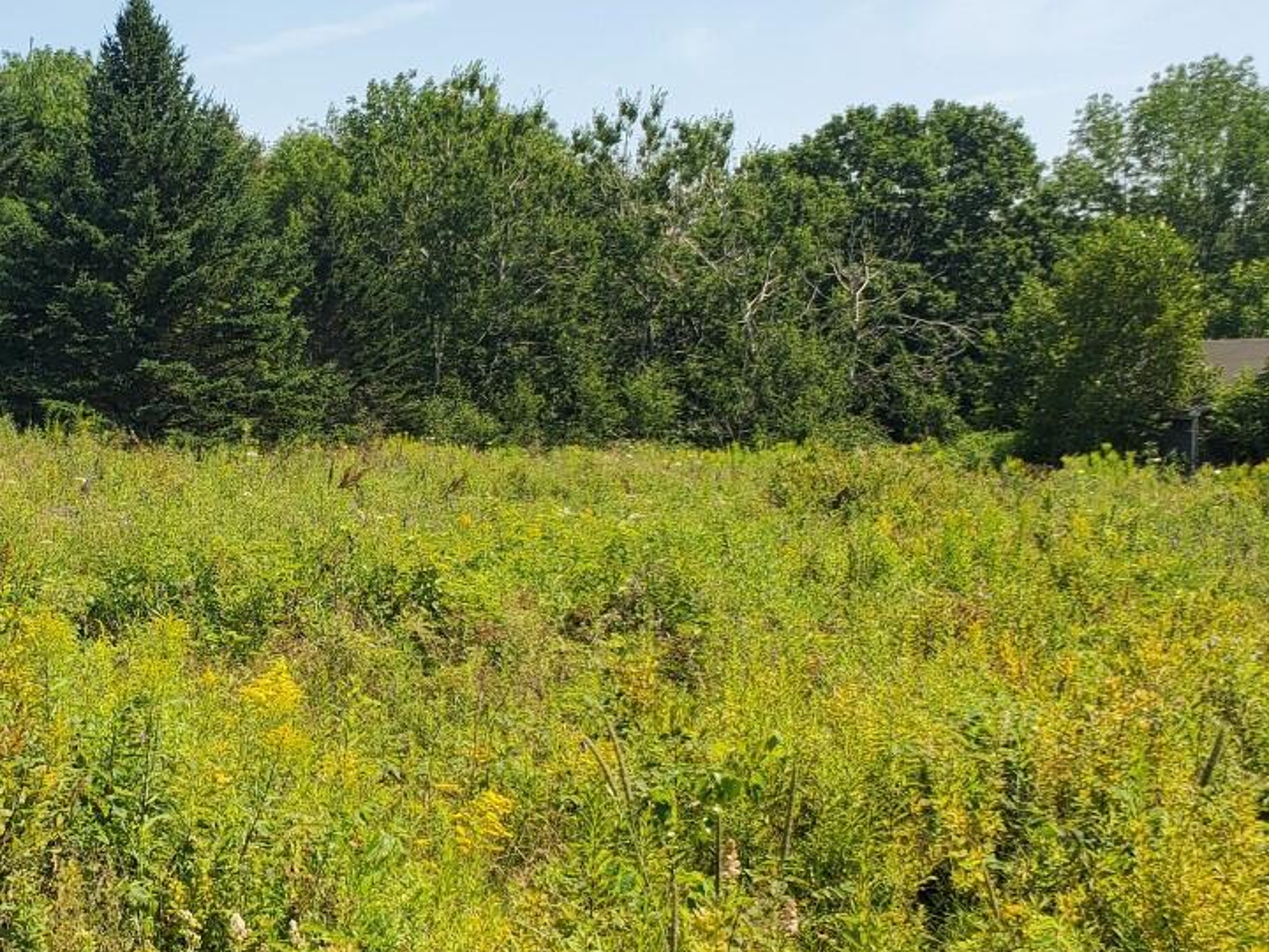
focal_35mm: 52
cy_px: 472
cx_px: 282
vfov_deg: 28.0
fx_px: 1906
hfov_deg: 35.8
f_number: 2.4
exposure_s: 1/1087
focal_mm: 4.3
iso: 50
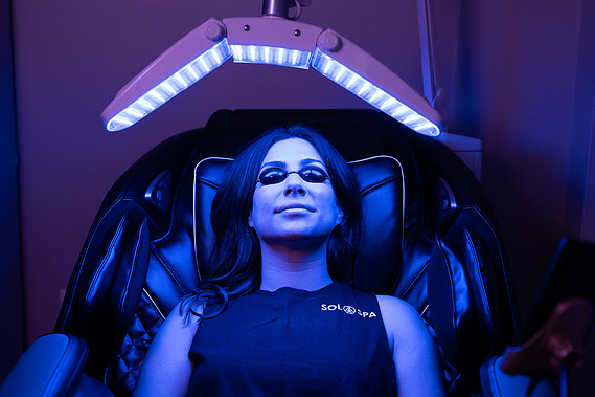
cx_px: 296
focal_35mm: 51
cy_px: 201
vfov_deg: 26.5
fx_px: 843
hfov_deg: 38.9
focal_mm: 50
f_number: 3.5
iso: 200
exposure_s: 1/50
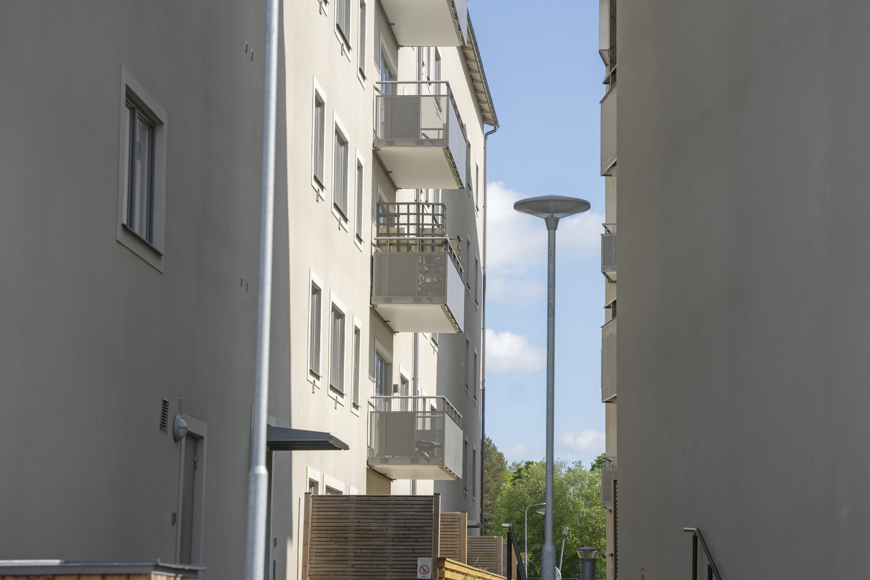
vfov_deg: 16.3
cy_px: 309
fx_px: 2030
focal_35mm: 84
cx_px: 515
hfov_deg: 24.2
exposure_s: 1/3200
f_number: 4
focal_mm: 70
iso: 200
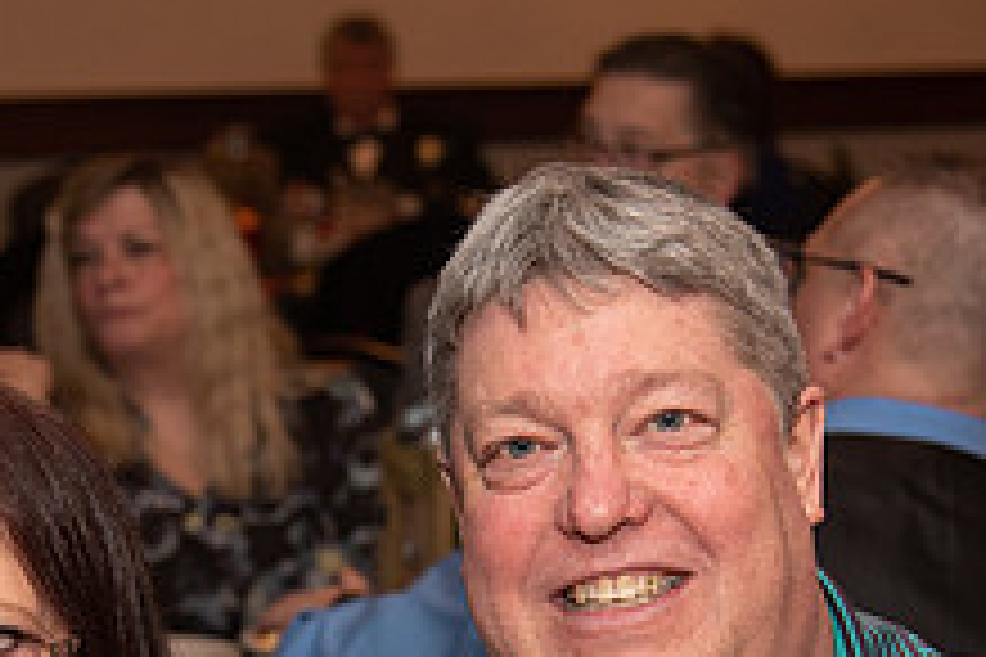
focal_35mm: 127
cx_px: 387
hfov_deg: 16.1
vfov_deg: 10.6
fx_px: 3478
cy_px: 862
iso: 800
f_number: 4
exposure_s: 1/200
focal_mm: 48
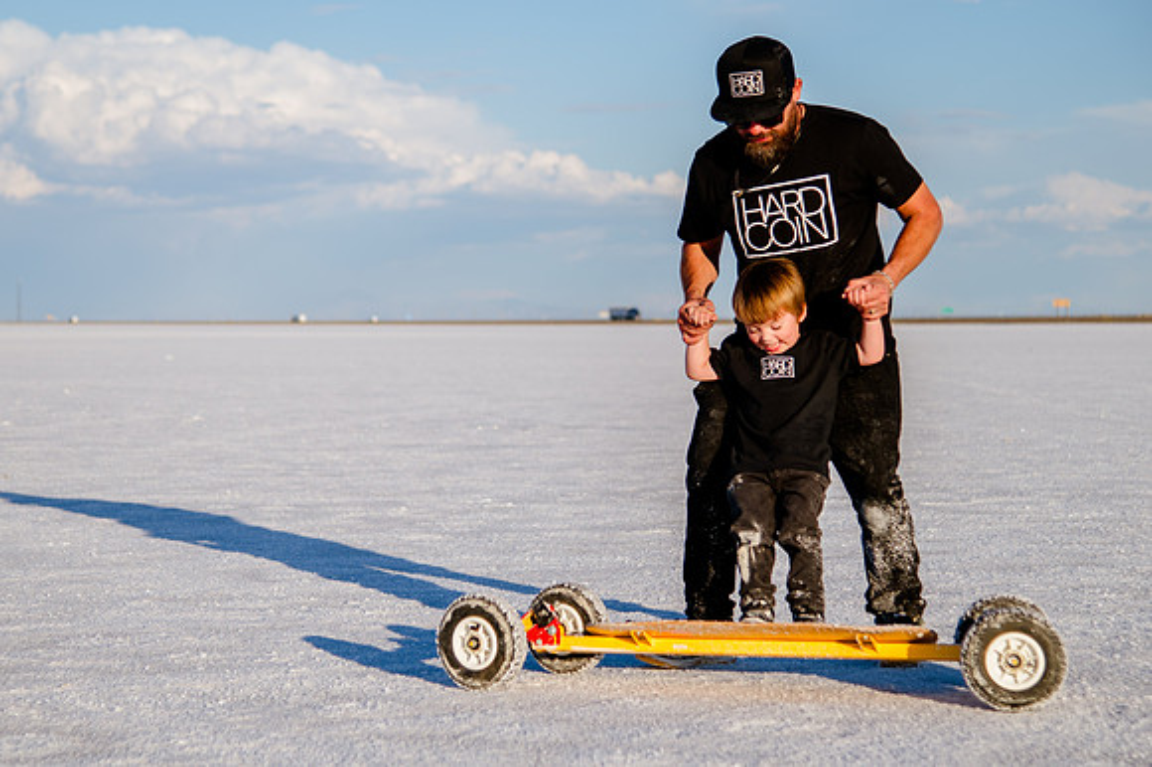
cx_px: 522
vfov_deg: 14.5
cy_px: 385
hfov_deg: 21.7
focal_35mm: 94
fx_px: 3005
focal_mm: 70
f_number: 4
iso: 200
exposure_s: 1/1600
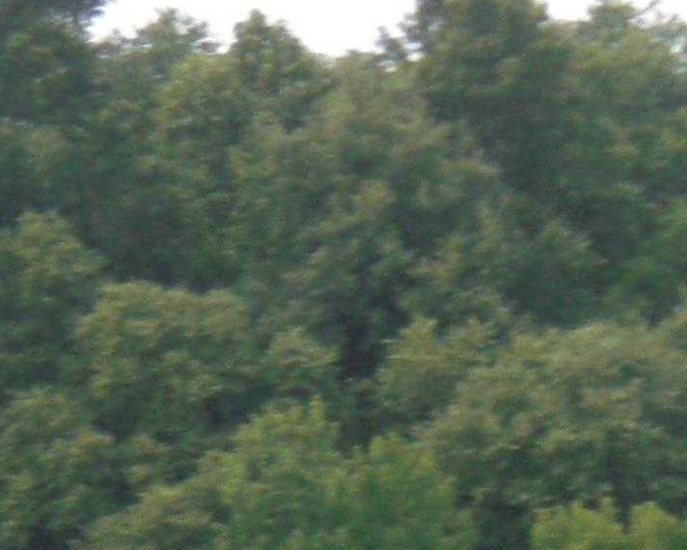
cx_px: -480
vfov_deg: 3.2
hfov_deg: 4.0
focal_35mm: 486
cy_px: 1044
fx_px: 9886
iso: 100
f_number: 5.9
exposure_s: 1/125
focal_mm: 18.9
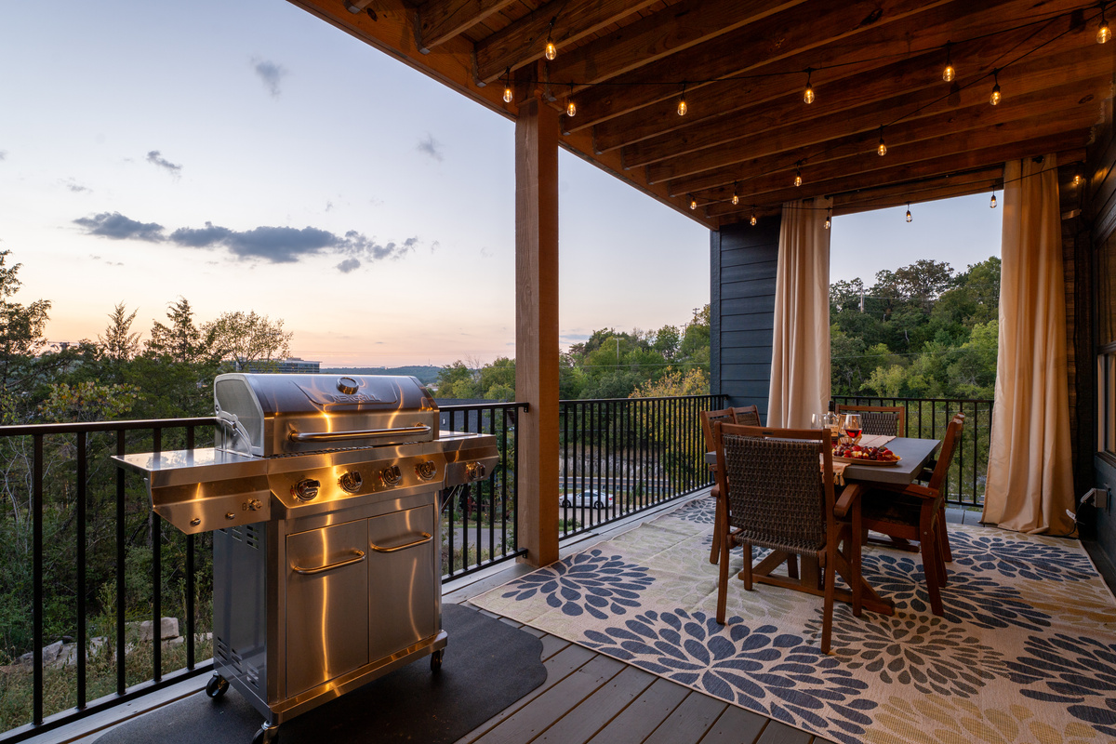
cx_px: 558
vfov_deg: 69.5
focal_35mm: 17
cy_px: 372
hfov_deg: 92.3
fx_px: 536
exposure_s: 1/10
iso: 250
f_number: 8
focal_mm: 17.3
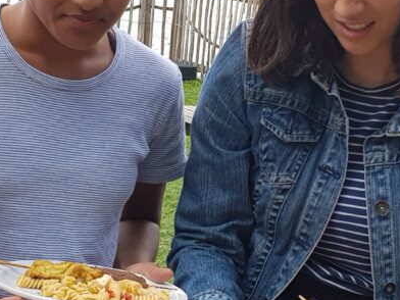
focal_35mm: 51
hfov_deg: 37.2
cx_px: 258
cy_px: 123
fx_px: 589
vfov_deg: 28.5
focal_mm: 4.2
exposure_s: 1/326
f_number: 1.7
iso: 40
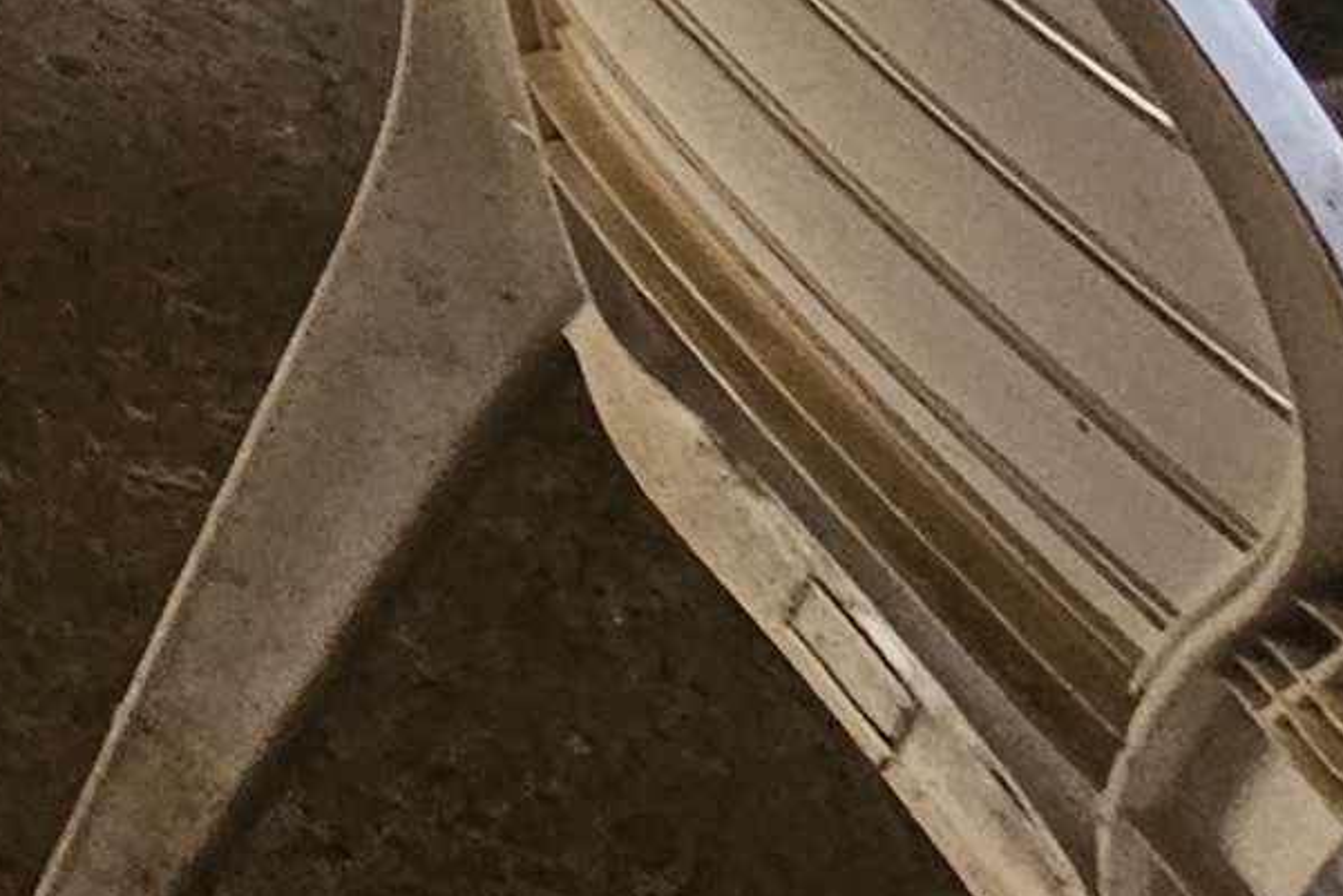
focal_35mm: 90
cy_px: -2248
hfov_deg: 12.1
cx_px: -2536
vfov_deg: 9.3
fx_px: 3358
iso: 125
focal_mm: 2.2
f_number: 2.2
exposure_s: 1/50
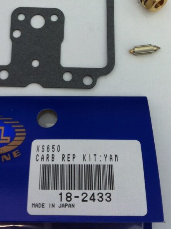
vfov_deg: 31.0
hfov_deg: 23.9
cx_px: 67
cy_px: 46
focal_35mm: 61
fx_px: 403
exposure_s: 1/20
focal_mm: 3.85
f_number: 2.8
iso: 80
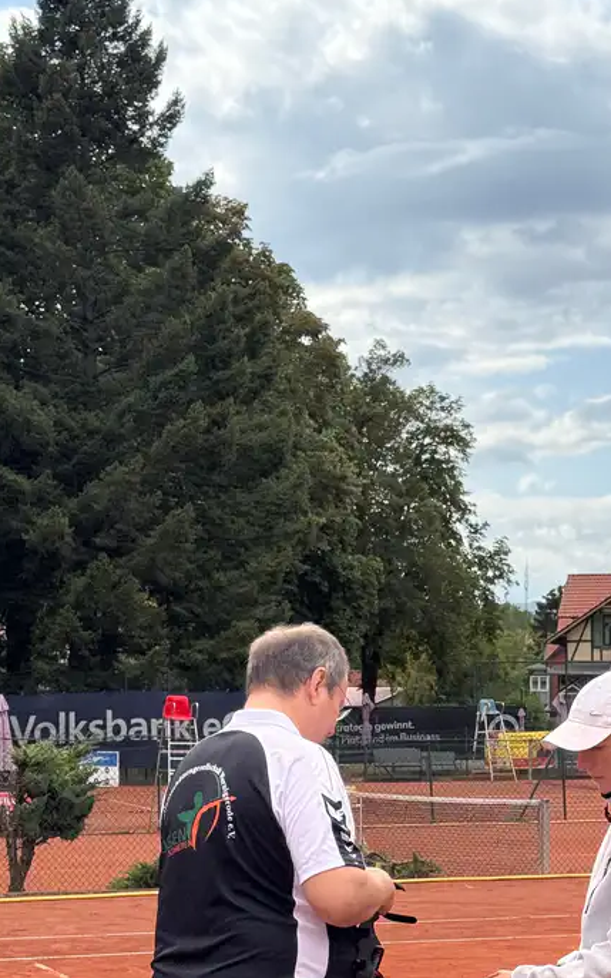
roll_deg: -1.0
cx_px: 496
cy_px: 814
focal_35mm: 89
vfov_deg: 22.9
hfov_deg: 14.6
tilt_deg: -3.6
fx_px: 2370
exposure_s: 1/2415
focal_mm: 6.76
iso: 64
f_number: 1.78
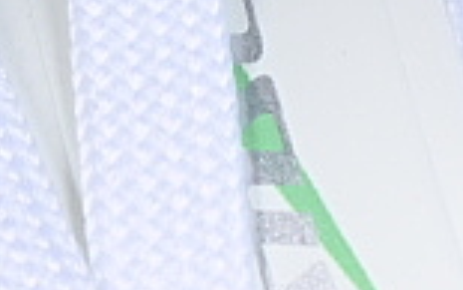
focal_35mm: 532
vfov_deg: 2.5
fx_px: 6715
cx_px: 75
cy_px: 448
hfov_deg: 3.9
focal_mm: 50
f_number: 7.1
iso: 160
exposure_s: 1/80
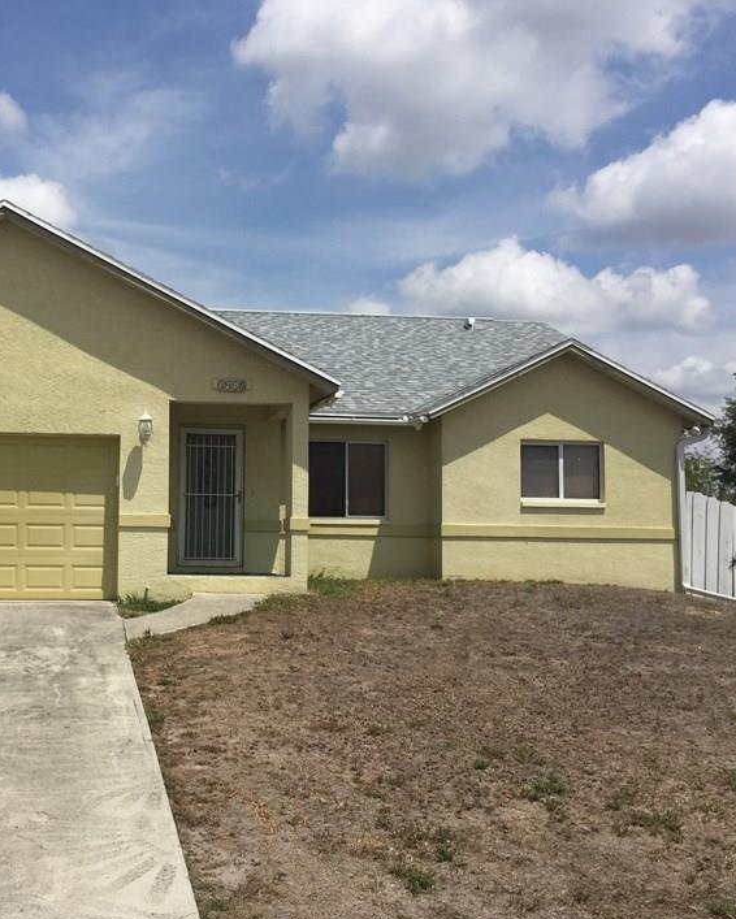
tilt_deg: +1.7
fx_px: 1116
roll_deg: -1.2
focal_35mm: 41
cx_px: 185
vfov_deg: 44.8
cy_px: 477
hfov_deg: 35.7
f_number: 2.2
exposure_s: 1/3968
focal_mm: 4.15
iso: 32
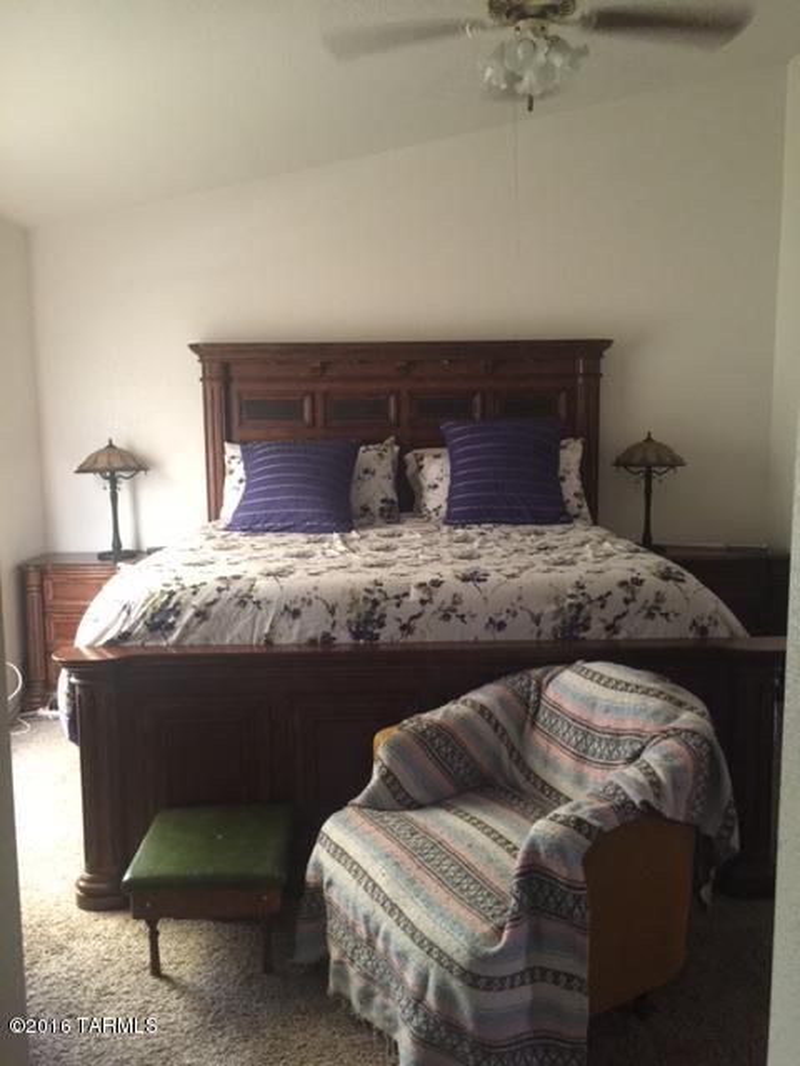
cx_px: 400
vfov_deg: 61.7
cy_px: 533
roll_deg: -1.3
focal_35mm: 29
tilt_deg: -5.5
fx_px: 894
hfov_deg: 48.2
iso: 80
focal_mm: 4.15
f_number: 2.2
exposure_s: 1/4
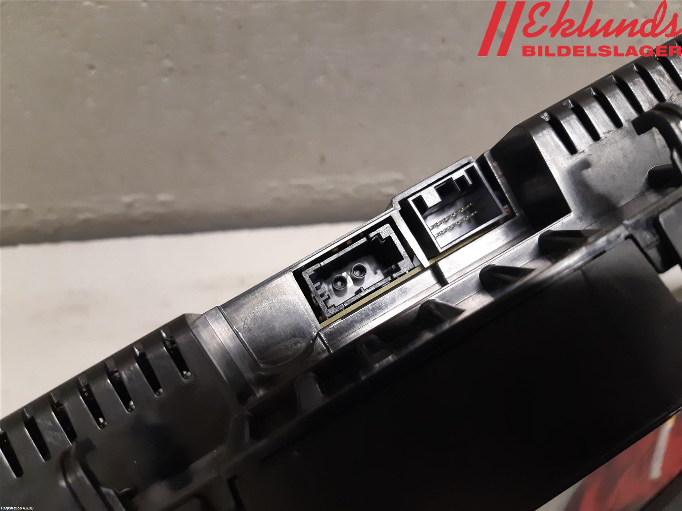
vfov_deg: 53.1
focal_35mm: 26
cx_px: 341
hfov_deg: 67.3
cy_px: 256
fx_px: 512
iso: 250
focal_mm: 3.93
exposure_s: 1/50
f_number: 1.7
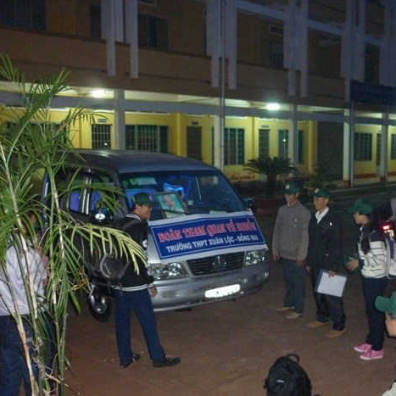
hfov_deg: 41.5
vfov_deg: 41.9
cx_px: 248
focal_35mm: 40
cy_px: 194
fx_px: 518
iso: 640
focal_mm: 5.5
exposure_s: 1/8
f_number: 2.8
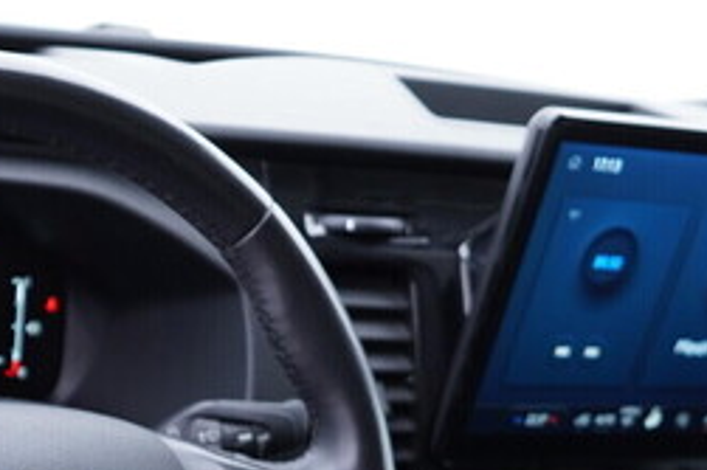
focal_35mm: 79
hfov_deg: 25.1
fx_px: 1550
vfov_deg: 16.8
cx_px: 101
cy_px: 488
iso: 320
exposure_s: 1/40
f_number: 2.8
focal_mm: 24
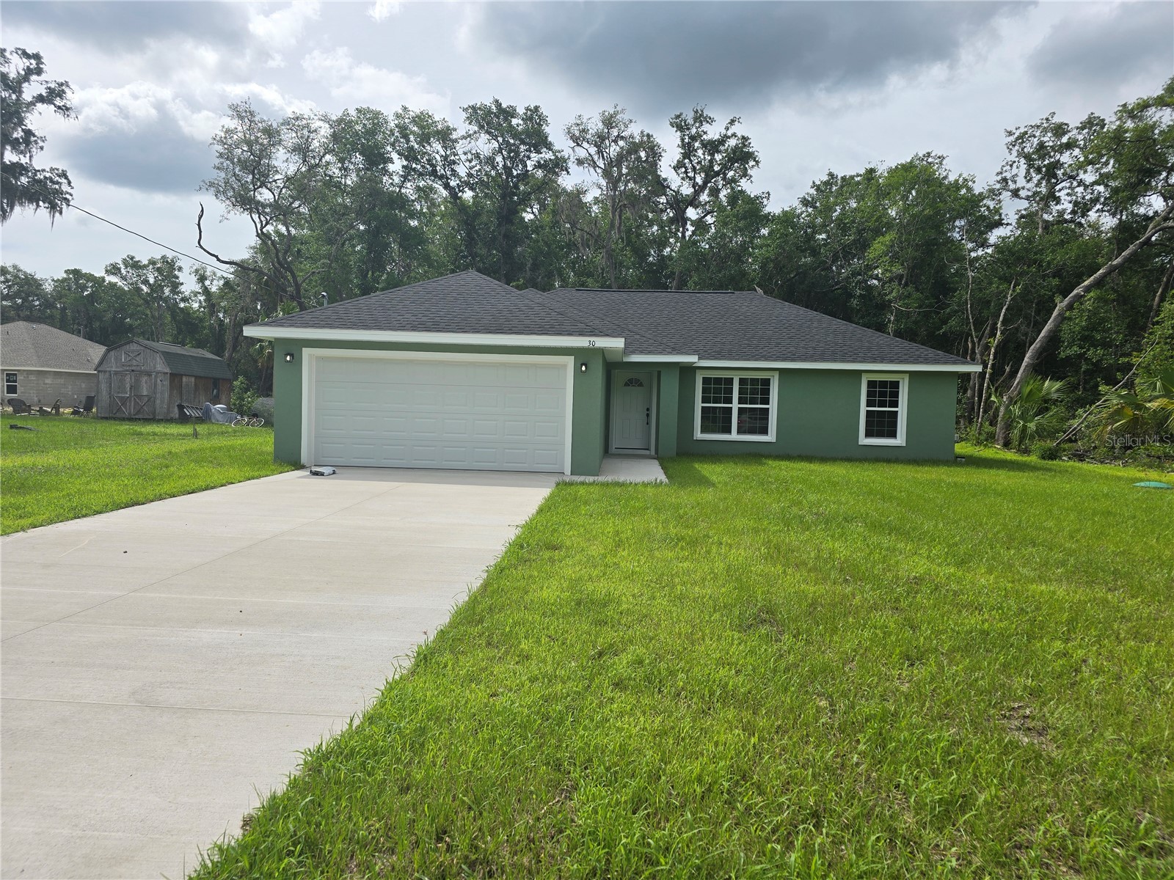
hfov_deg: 73.9
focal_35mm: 23
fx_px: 780
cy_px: 440
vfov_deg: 58.9
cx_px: 587
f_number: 1.7
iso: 12
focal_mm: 6.3
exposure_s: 1/981
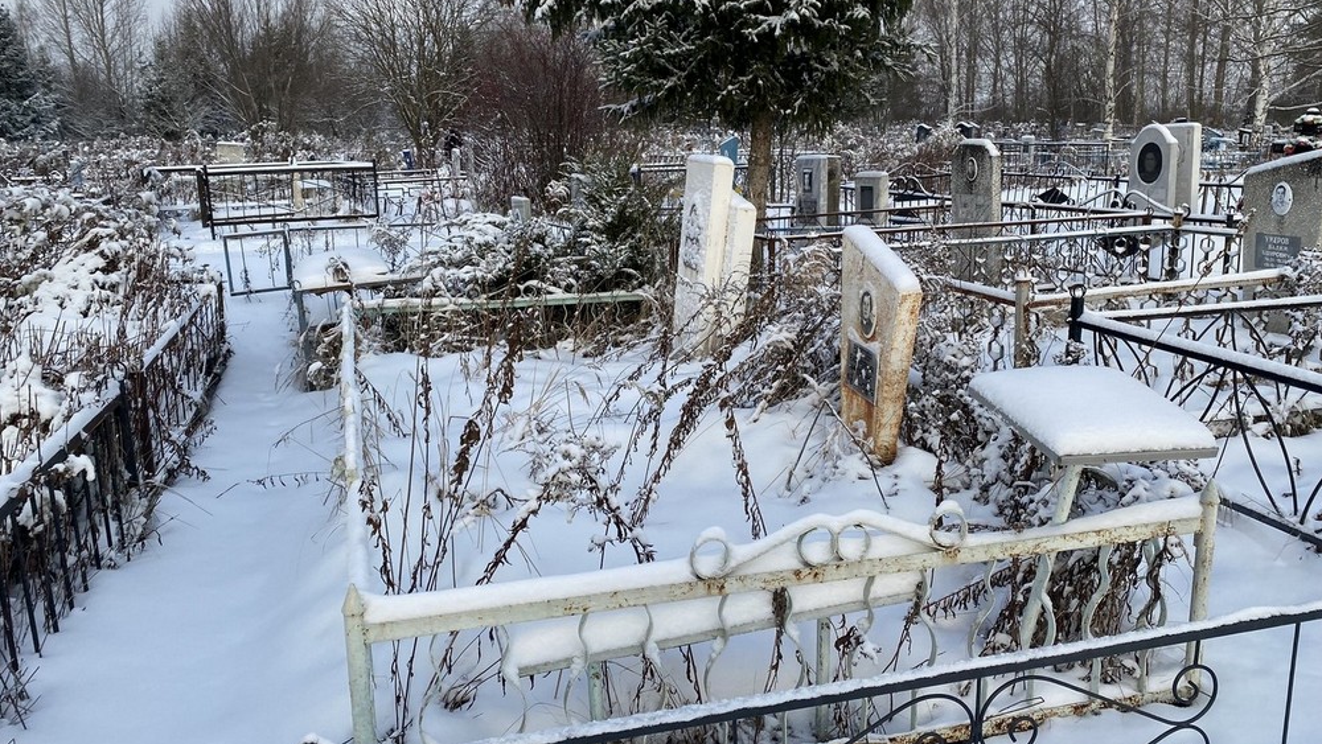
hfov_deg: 66.0
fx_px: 1017
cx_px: 648
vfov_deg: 40.2
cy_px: 362
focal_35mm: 29
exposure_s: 1/1543
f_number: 1.8
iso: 32
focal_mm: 4.25
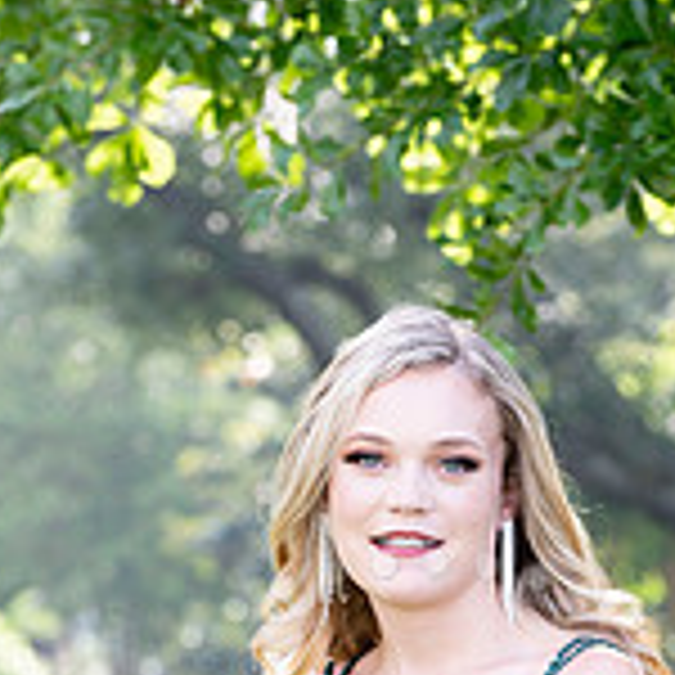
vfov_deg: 4.4
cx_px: 428
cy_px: 968
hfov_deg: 4.4
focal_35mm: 395
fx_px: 8714
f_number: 7.1
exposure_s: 1/60
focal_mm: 155
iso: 250
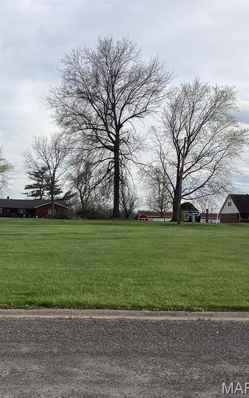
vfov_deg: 45.3
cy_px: 199
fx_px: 478
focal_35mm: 44
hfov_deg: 27.7
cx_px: 7
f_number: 2.4
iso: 25
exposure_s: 1/1101
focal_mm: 3.3
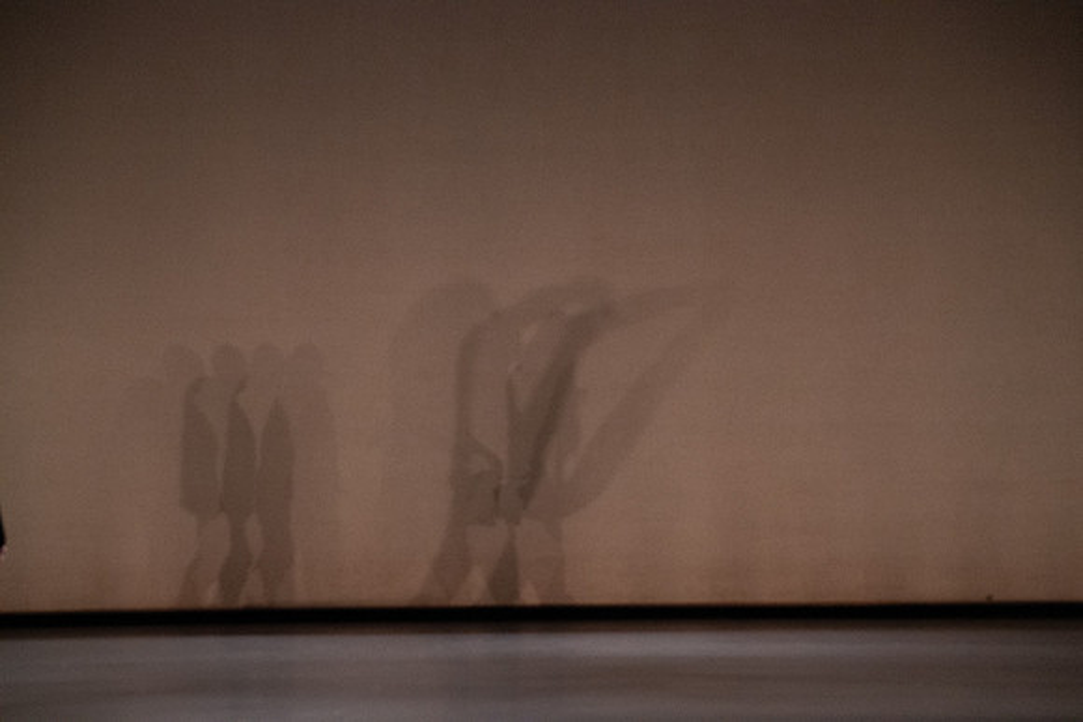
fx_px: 4062
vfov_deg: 10.2
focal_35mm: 135
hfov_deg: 15.2
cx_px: 542
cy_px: 361
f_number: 6.3
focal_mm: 135
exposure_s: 1/500
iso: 12800
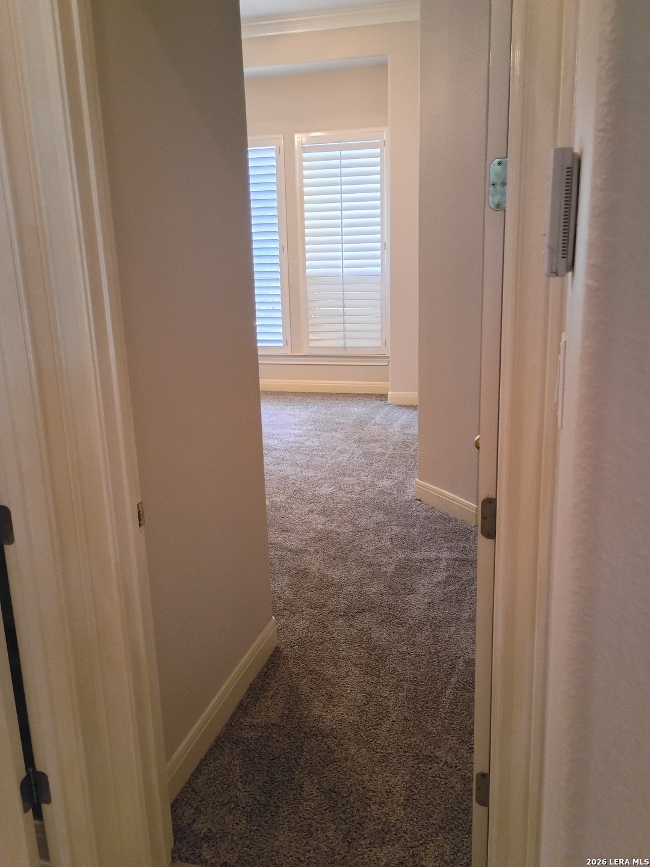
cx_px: 325
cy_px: 434
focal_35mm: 29
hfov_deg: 48.2
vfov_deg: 61.7
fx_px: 726
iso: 803
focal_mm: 4.27
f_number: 1.8
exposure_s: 1/40
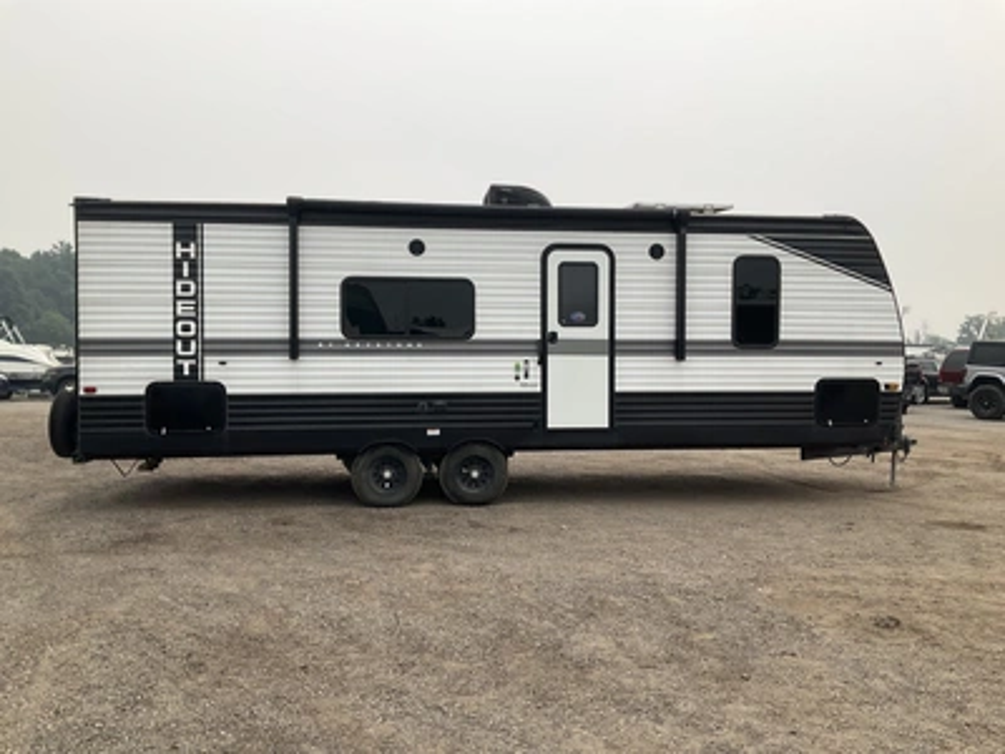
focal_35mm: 29
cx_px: 502
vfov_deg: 48.2
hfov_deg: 61.7
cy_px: 377
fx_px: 842
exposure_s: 1/1984
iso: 25
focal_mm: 3
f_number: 1.8
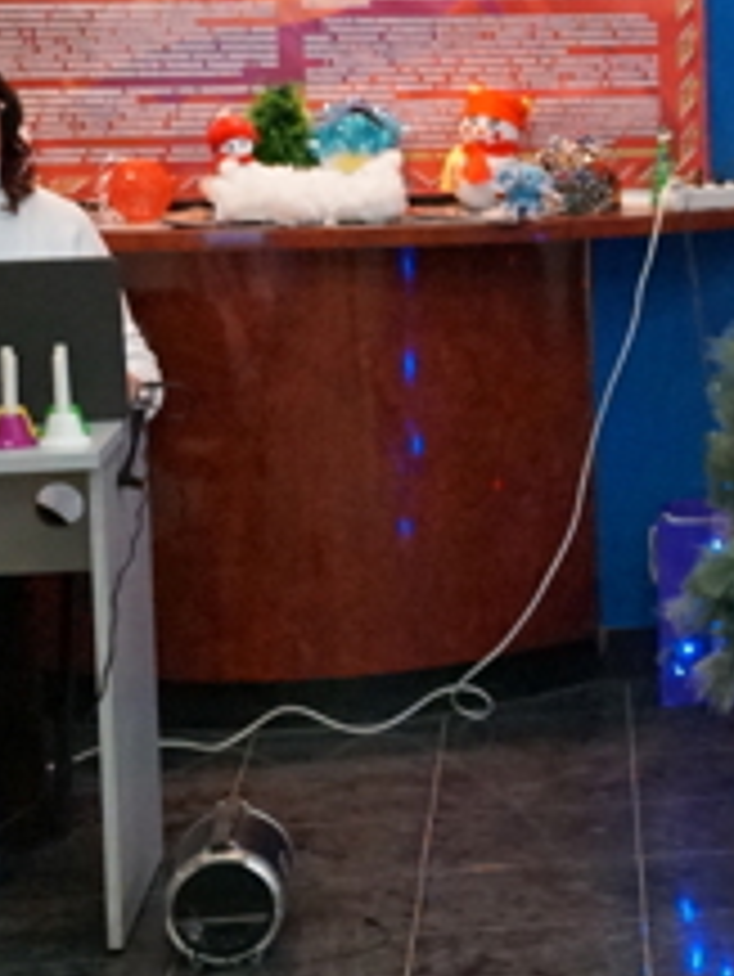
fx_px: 3521
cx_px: 1342
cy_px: 274
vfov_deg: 15.7
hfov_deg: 11.1
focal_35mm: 125
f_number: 4
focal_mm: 25
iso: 6400
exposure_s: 1/125
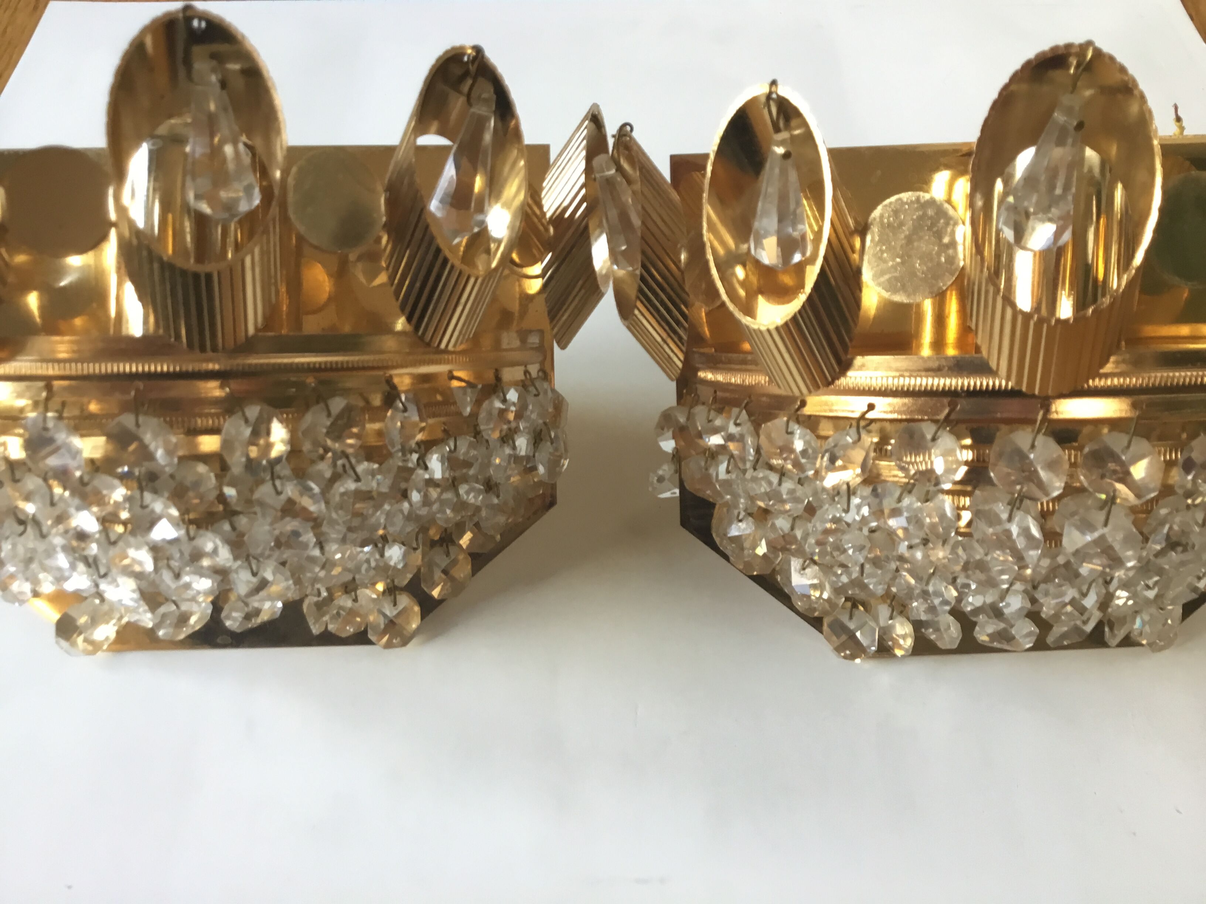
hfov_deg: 58.4
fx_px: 1080
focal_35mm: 31
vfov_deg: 45.4
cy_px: 452
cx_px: 603
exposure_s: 1/33
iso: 64
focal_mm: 3.3
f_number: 2.4
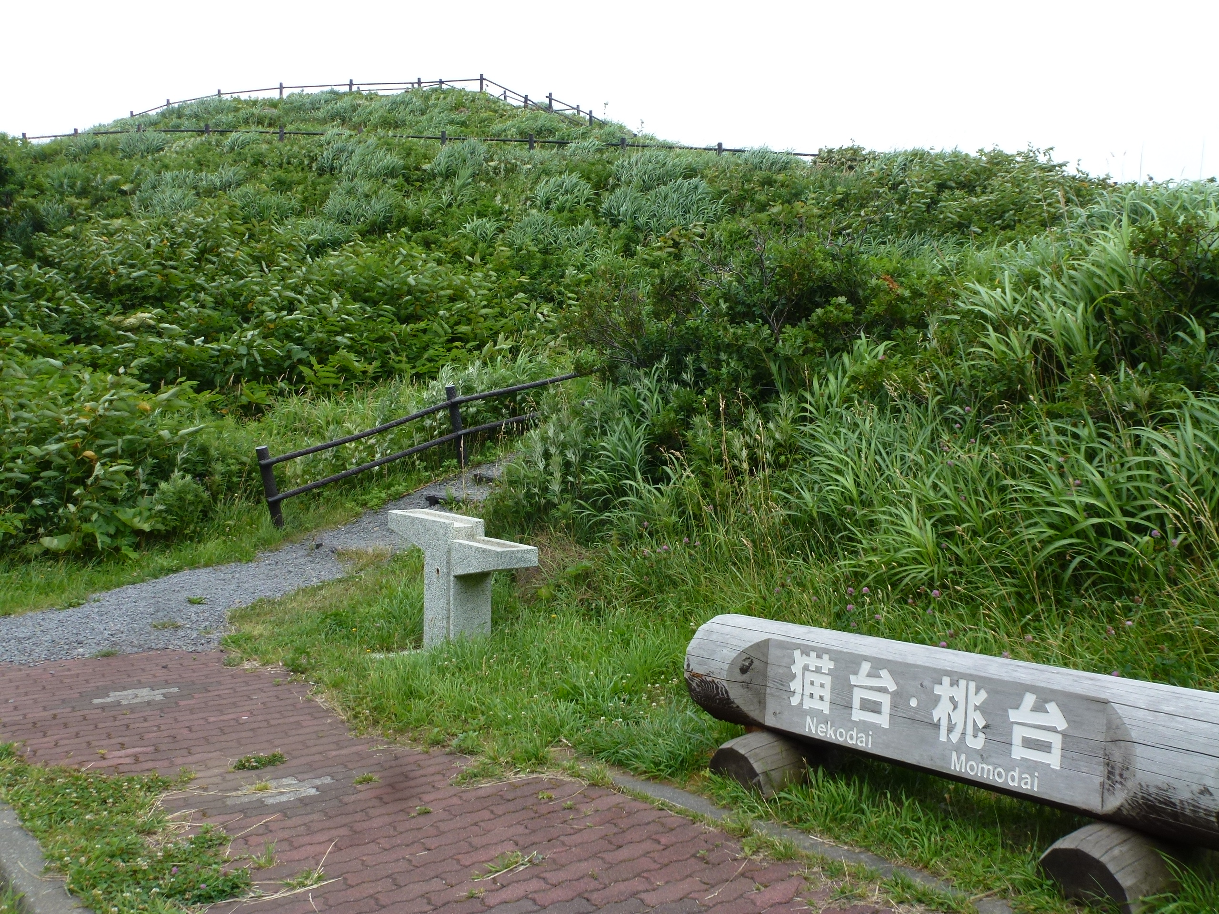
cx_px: 610
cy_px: 457
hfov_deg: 55.4
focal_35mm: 33
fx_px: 1162
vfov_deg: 42.9
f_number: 4
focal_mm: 5.9
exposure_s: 1/200
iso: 100
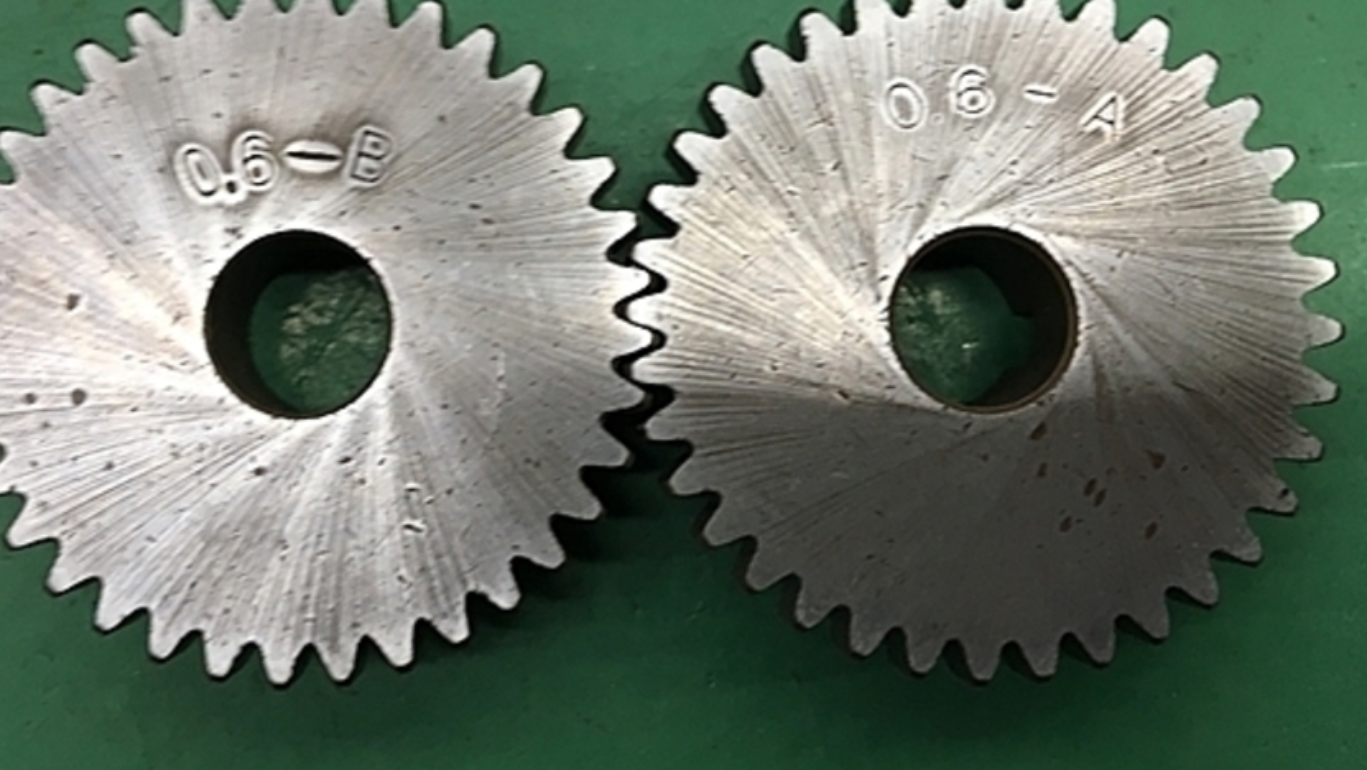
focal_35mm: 38
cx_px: 561
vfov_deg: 31.2
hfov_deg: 52.5
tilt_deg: -88.0
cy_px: 324
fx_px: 1378
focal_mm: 4.15
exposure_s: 1/30
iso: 64
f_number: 2.2
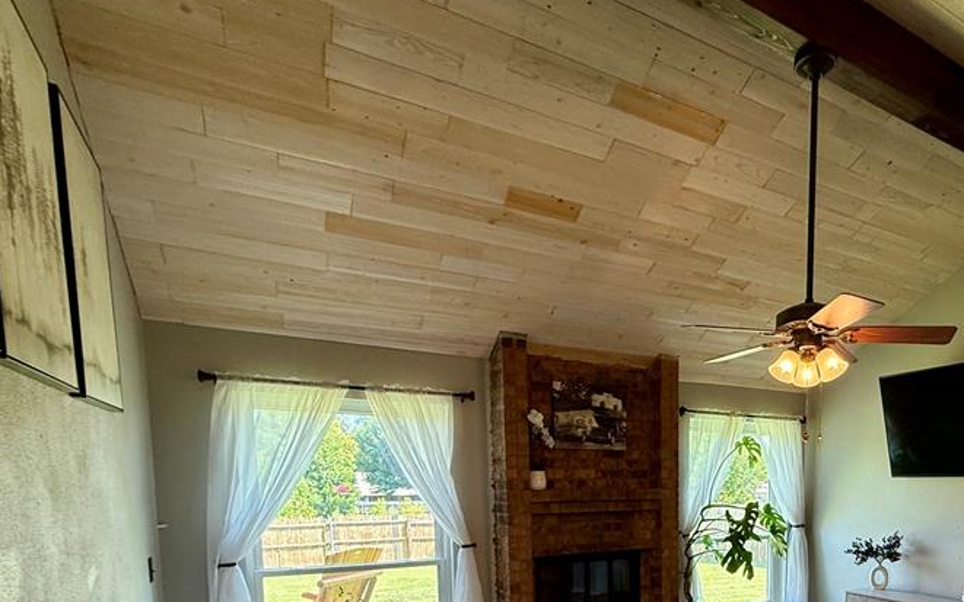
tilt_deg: -5.2
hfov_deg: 74.5
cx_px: 650
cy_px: 544
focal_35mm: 23
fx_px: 604
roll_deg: -0.2
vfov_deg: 47.5
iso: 250
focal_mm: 2.22
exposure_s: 1/120
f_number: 2.2
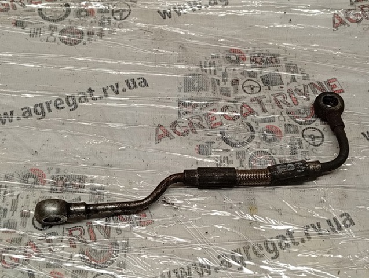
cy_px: 139
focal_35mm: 52
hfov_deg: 36.8
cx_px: 184
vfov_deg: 28.1
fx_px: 555
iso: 99
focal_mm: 3.96
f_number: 1.8
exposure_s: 1/50
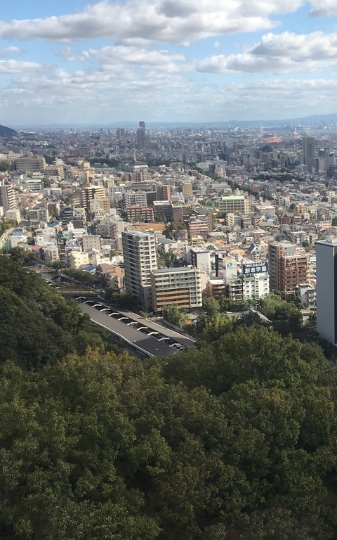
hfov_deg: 26.2
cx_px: 284
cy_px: 304
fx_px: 705
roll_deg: +1.5
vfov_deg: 41.8
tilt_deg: -14.6
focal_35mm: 48
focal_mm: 4.15
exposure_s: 1/699
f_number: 2.2
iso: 25
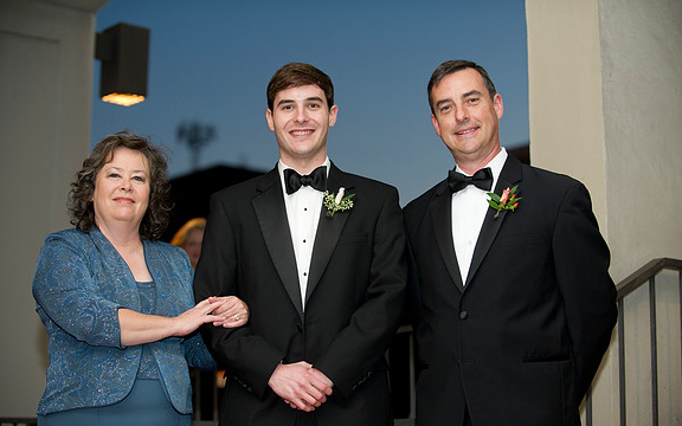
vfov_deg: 16.3
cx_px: 340
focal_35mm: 80
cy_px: 218
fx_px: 1487
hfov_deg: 25.8
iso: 640
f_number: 2.8
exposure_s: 1/60
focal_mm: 78
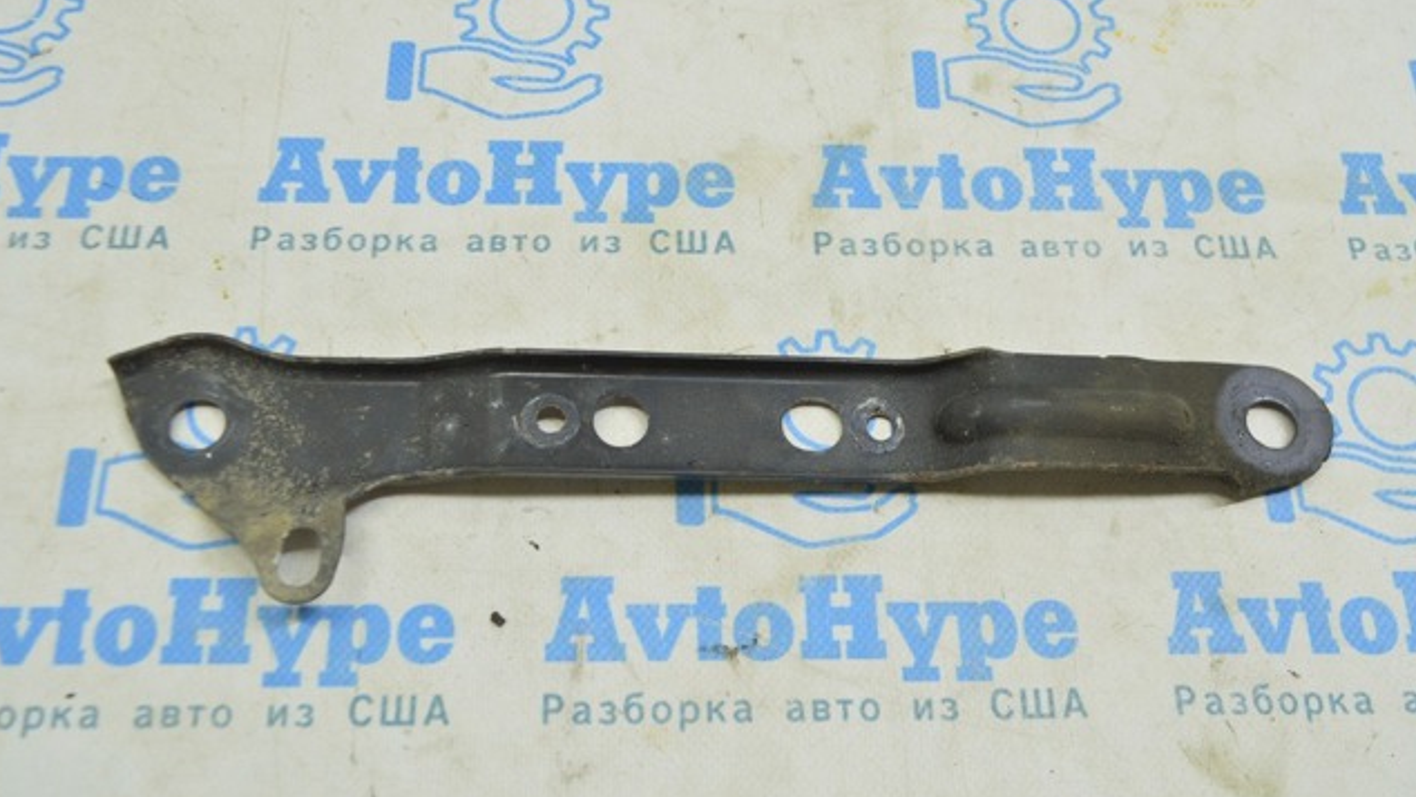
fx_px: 1427
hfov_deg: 52.8
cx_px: 704
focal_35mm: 38
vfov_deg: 31.2
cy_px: 385
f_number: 5.6
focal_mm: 24
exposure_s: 1/20
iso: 400
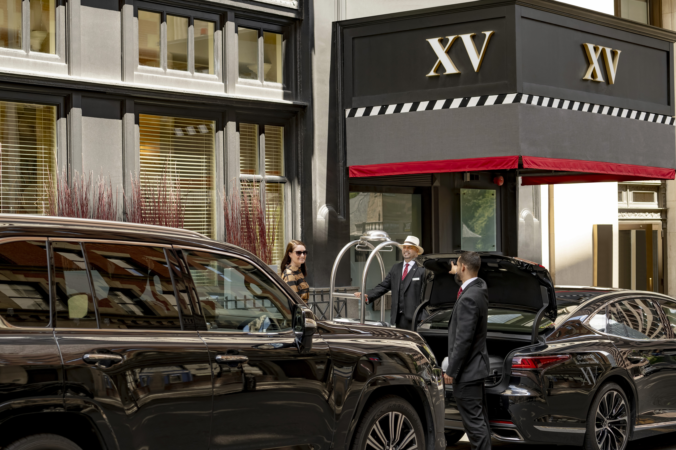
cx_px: 338
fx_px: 1314
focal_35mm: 70
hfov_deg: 28.8
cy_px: 225
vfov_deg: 19.5
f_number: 5.6
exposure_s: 1/500
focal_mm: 70
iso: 1000
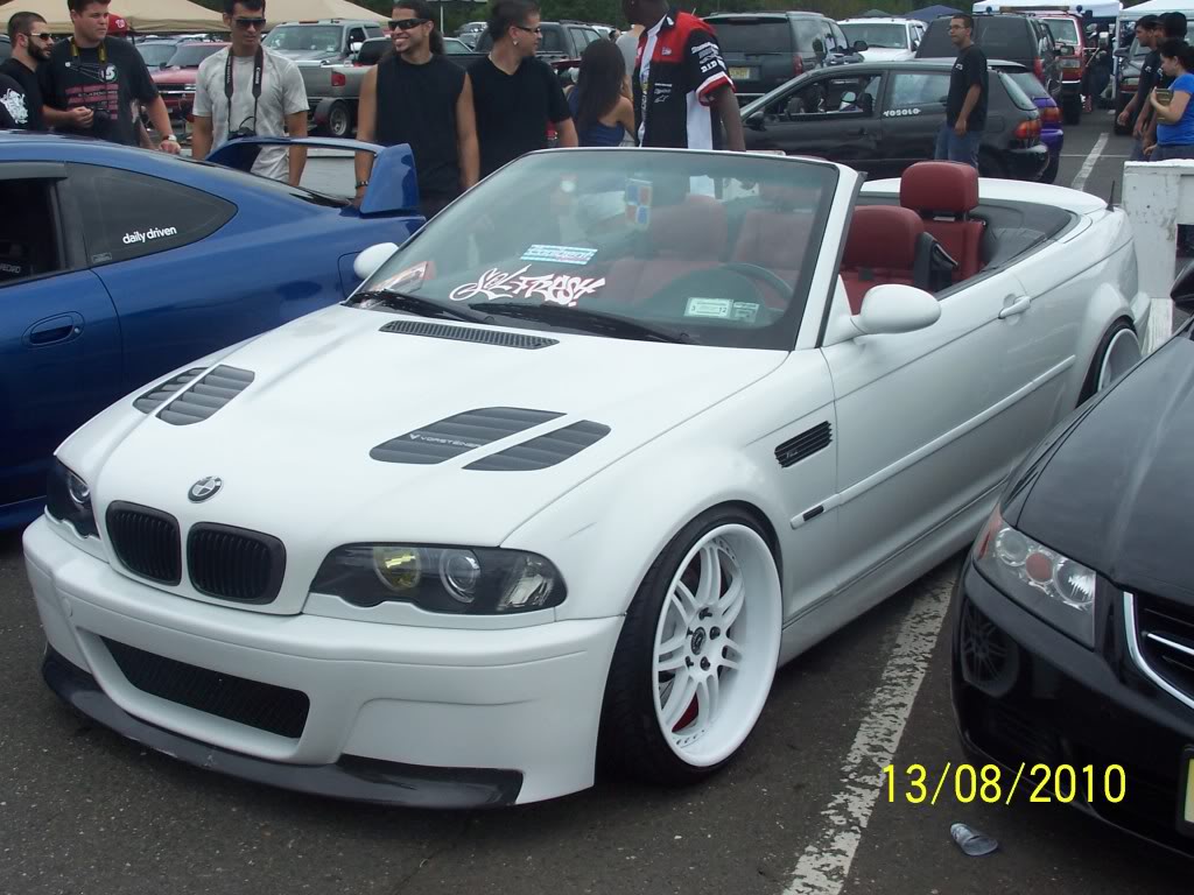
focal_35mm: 51
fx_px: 1759
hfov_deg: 37.5
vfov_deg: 28.6
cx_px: 597
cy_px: 448
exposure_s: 1/500
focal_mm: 8.5
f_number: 4.5
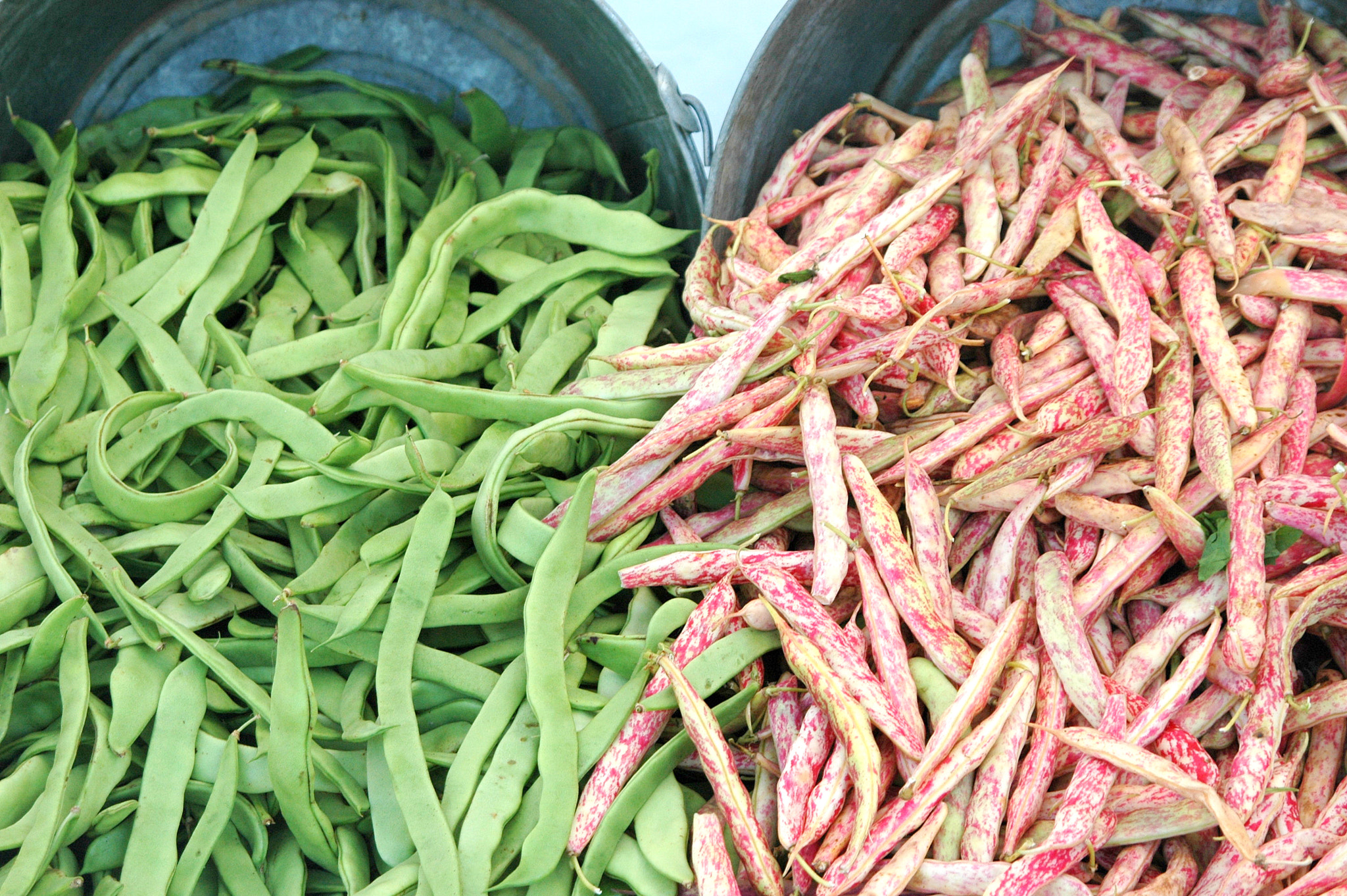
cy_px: 448
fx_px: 4767
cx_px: 674
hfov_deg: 16.1
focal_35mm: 128
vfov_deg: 10.7
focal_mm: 85
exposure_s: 1/125
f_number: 5.3
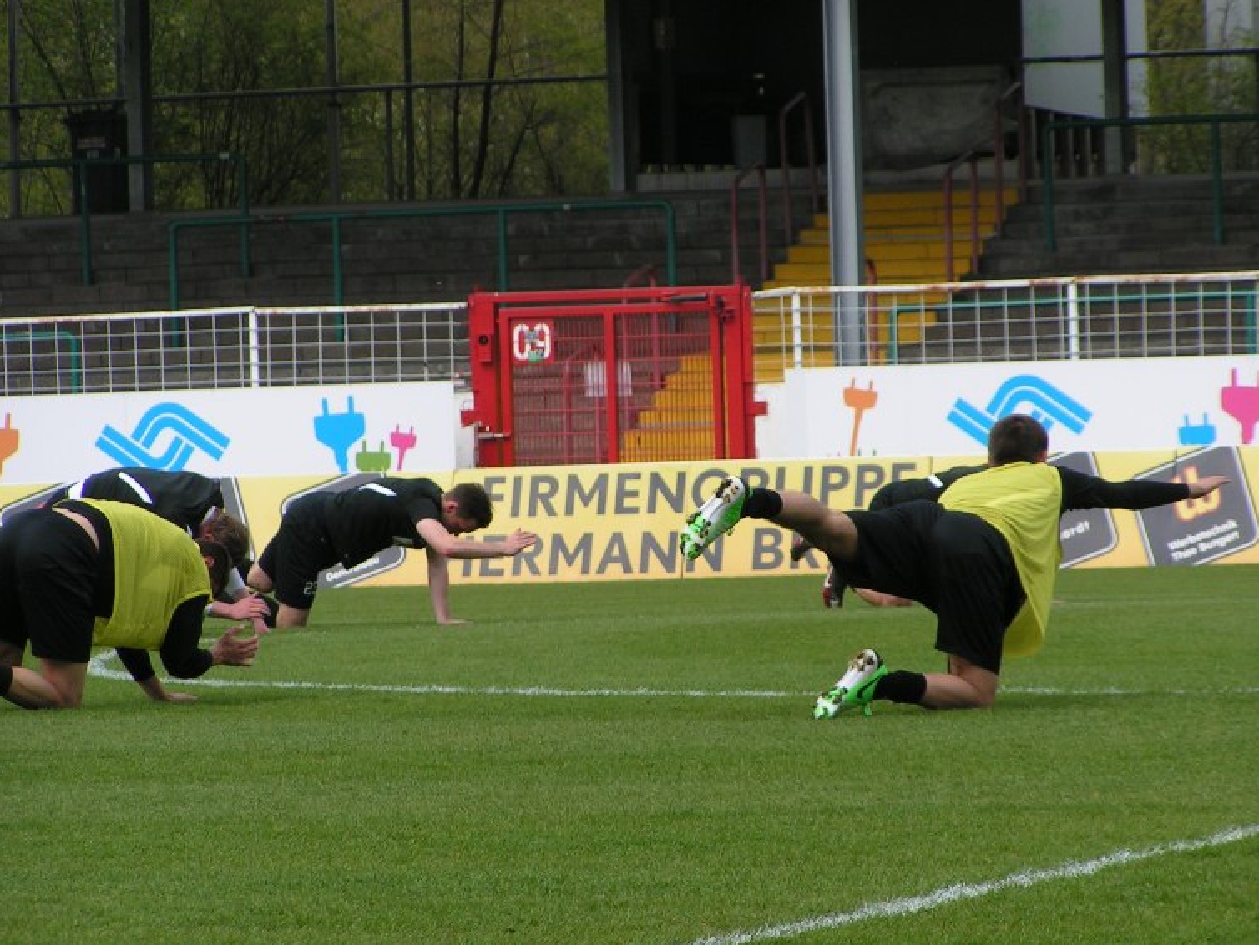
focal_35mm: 262
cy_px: 449
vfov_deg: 5.7
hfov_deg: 7.6
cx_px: 646
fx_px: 9532
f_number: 4.5
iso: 50
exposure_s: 1/500
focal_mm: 37.8
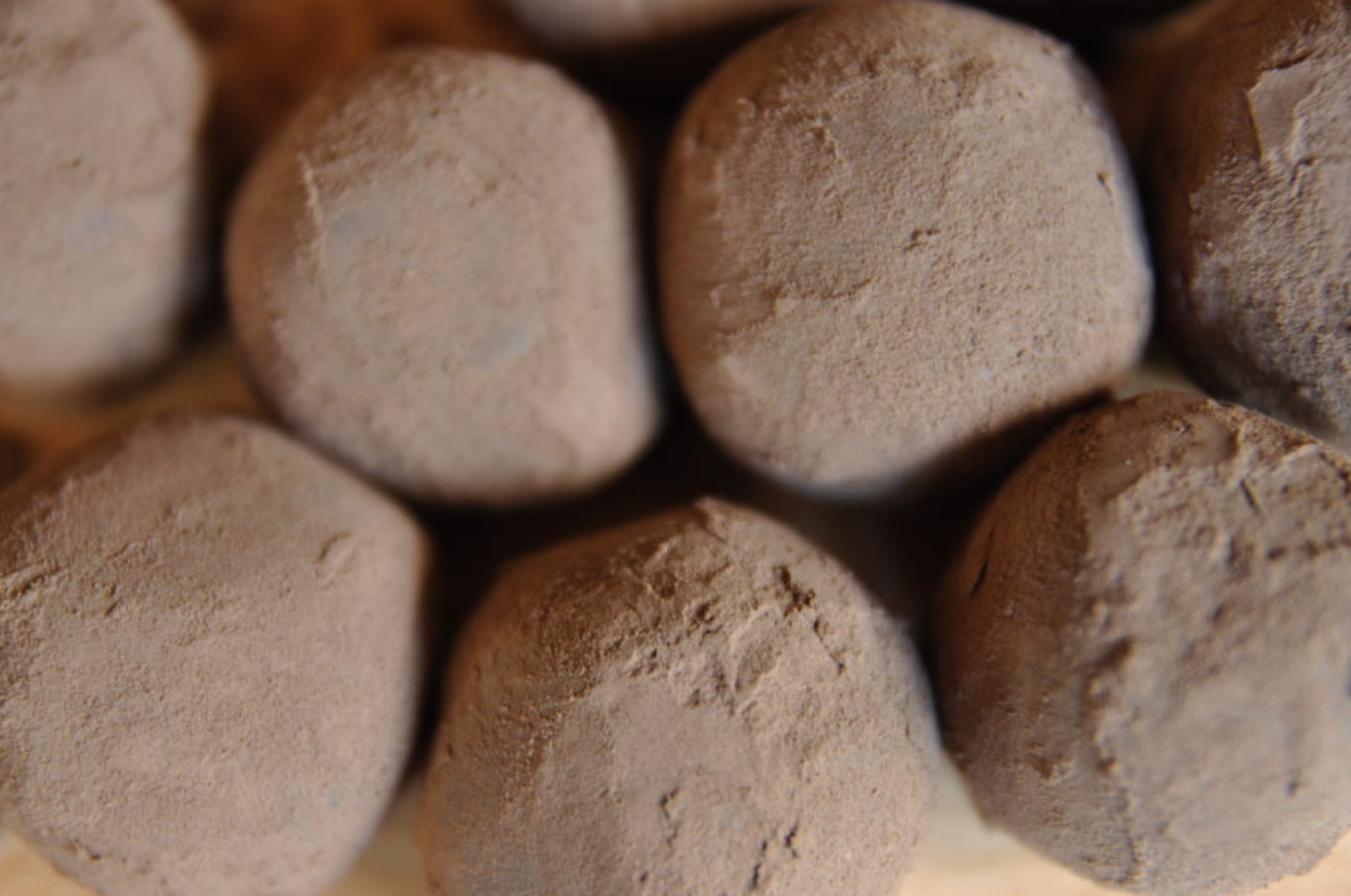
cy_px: 488
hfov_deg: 22.4
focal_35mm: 91
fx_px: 3410
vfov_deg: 15.0
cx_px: 611
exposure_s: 1/6
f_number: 2.8
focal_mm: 50
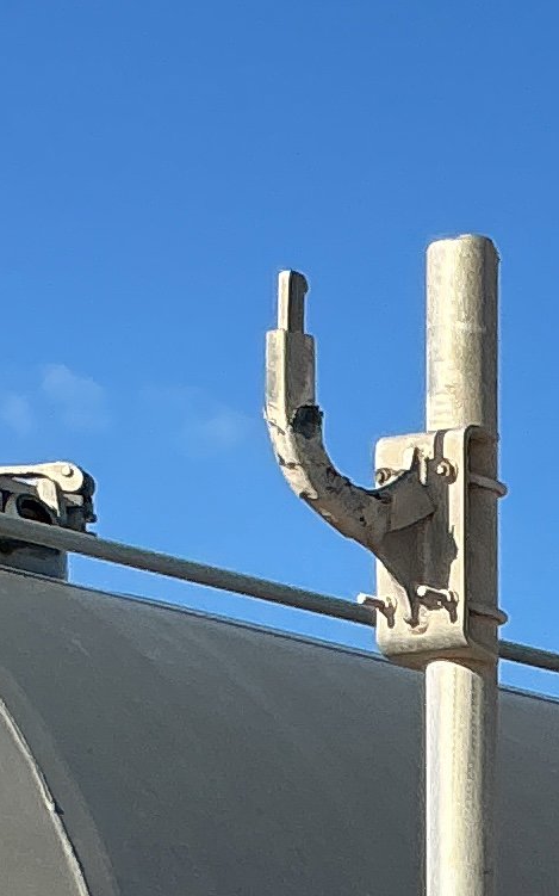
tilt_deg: +1.2
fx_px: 4024
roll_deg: +1.7
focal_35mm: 165
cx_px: 1695
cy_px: 1497
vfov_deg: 11.9
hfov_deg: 7.1
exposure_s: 1/1675
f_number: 1.8
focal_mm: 3
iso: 25
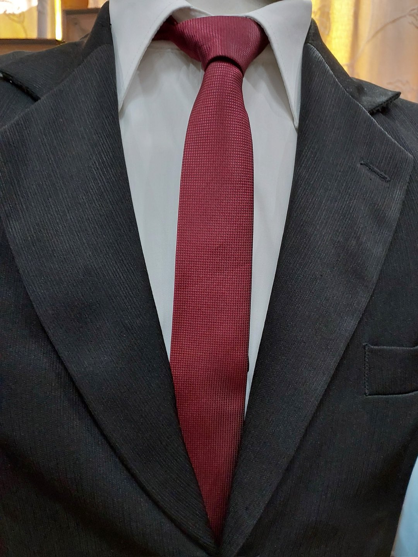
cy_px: 278
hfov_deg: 49.7
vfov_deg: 63.4
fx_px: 451
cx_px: 209
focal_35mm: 28
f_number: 1.8
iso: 500
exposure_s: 1/40
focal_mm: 5.32
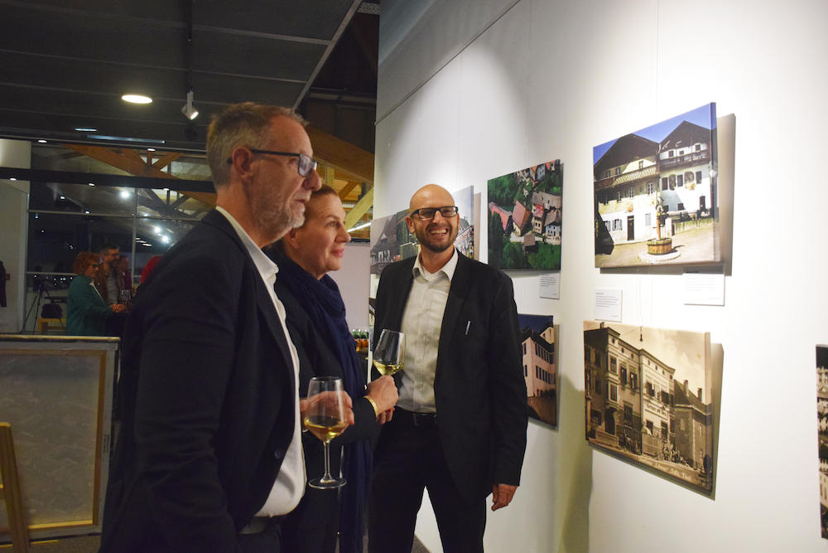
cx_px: 414
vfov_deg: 43.6
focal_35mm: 30
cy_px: 276
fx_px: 690
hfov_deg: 61.9
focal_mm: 20
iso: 2500
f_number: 3.5
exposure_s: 1/500
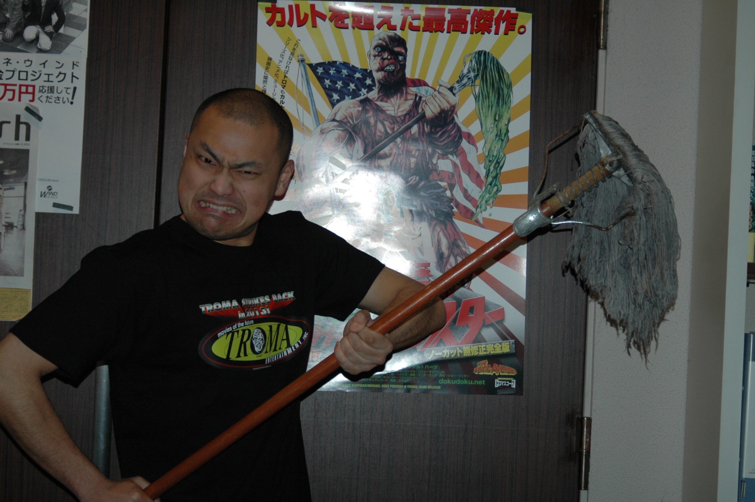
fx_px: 1383
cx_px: 378
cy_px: 251
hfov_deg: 30.5
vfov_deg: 20.6
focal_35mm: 66
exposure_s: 1/60
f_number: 4
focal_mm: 44
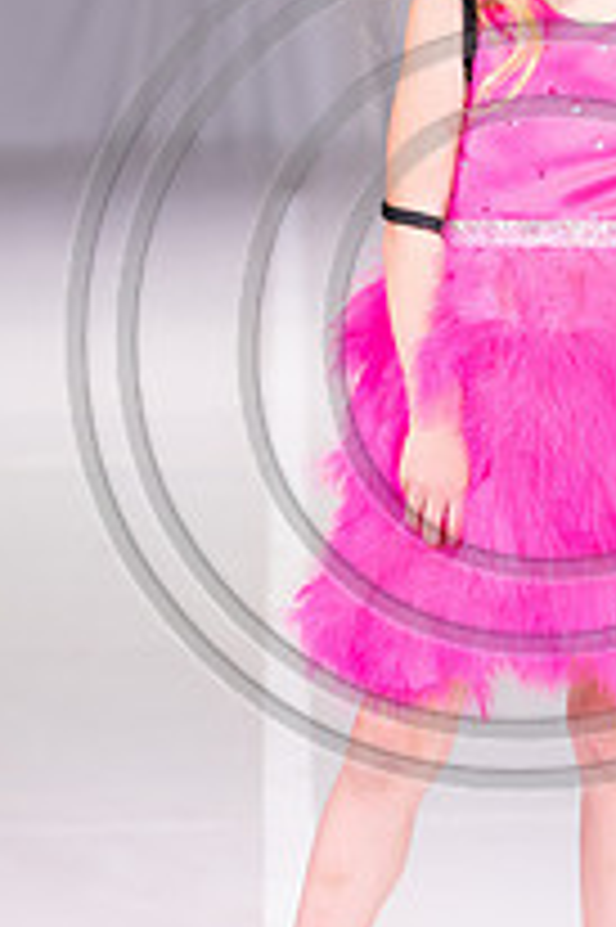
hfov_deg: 4.8
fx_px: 7301
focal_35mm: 284
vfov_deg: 7.3
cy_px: 338
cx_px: 519
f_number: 5.6
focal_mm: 130
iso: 2000
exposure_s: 1/400
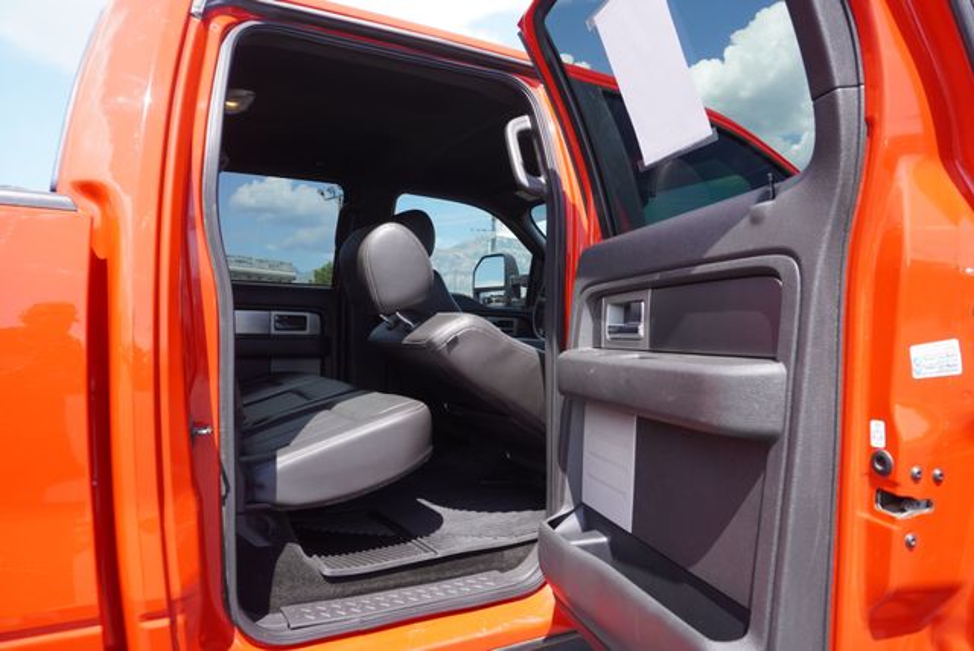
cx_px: 487
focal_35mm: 26
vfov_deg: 50.5
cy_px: 326
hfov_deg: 70.4
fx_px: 691
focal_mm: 17
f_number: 5.6
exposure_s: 1/125
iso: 100
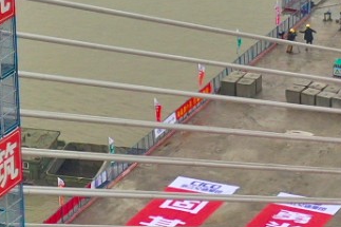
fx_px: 2102
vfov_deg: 6.1
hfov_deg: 9.3
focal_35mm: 222
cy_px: -128
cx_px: 260
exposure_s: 1/200
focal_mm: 10.26
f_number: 4
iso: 100
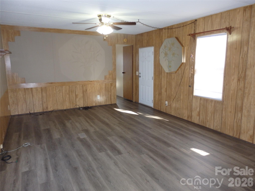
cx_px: 128
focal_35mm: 25
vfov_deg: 54.9
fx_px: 184
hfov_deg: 69.4
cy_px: 96
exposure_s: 1/30
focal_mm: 4.5
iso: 320
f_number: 3
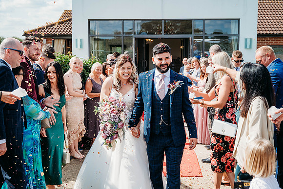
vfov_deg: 28.6
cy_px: 94
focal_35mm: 47
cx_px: 142
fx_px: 369
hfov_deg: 41.9
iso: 220
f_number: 5
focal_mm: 47
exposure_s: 1/800
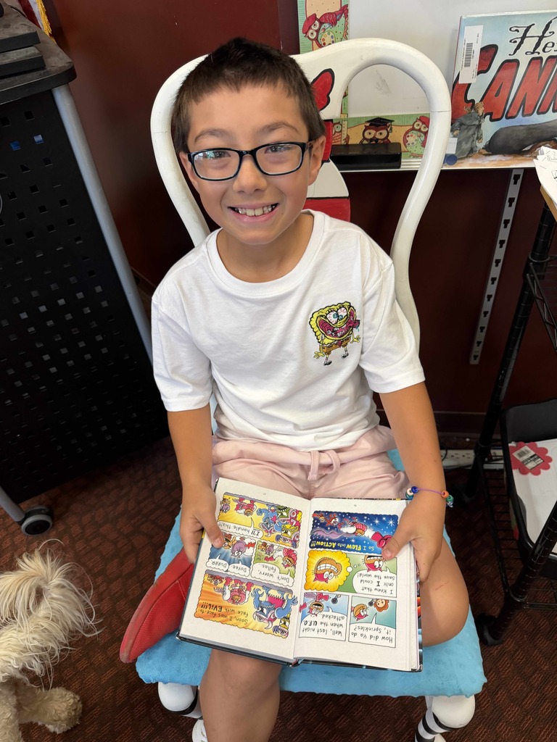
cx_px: 278
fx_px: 515
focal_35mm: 24
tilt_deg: -45.5
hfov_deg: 56.8
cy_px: 371
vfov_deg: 71.6
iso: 160
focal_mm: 6.76
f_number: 1.78
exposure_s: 1/120
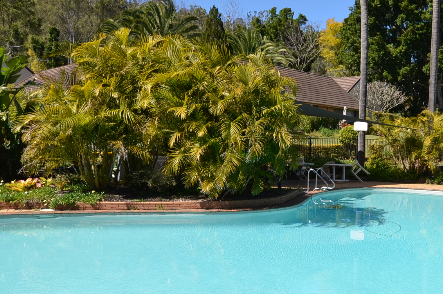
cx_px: 308
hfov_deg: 50.1
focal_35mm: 38
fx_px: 461
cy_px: 154
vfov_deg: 35.3
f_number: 9
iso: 100
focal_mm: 11.5
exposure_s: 1/250
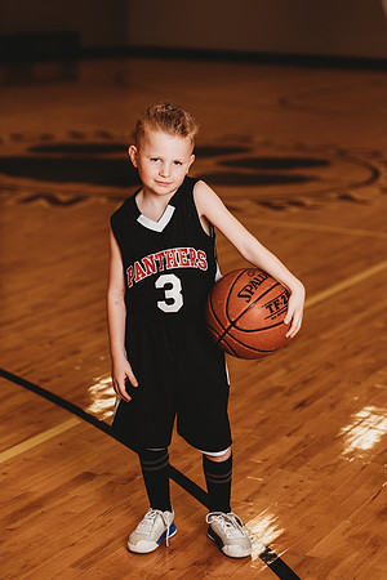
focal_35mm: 85
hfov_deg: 16.1
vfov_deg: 23.9
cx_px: 194
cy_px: 290
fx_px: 1371
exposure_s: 1/160
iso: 100
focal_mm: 85
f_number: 2.5
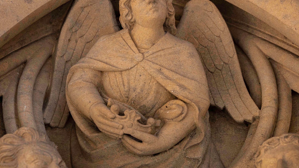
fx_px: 880
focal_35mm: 111
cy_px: 72
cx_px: 150
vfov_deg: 10.9
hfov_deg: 19.3
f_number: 7.1
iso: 1000
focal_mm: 105
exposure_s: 1/640
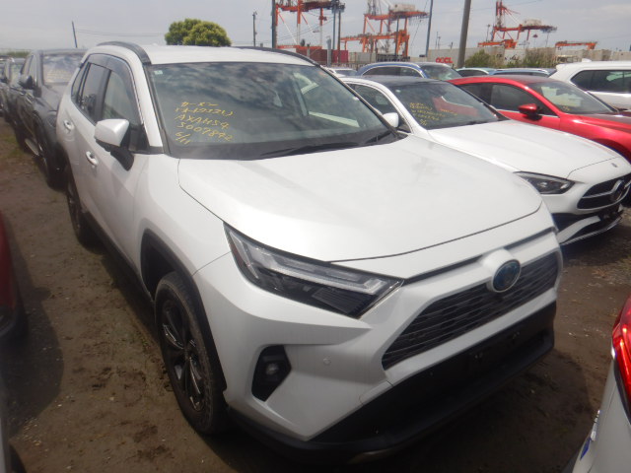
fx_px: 437
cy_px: 236
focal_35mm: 24
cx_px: 316
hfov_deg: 71.6
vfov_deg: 56.8
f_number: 2.8
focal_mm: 4.3
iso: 125
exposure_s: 1/500
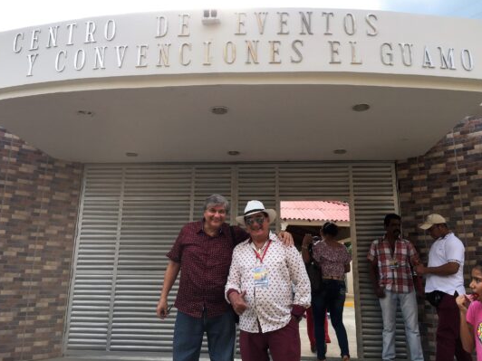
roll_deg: -2.1
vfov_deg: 46.8
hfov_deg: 60.0
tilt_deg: +15.2
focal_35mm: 30
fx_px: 418
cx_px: 239
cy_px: 177
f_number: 2.2
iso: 32
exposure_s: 1/618
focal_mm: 4.15
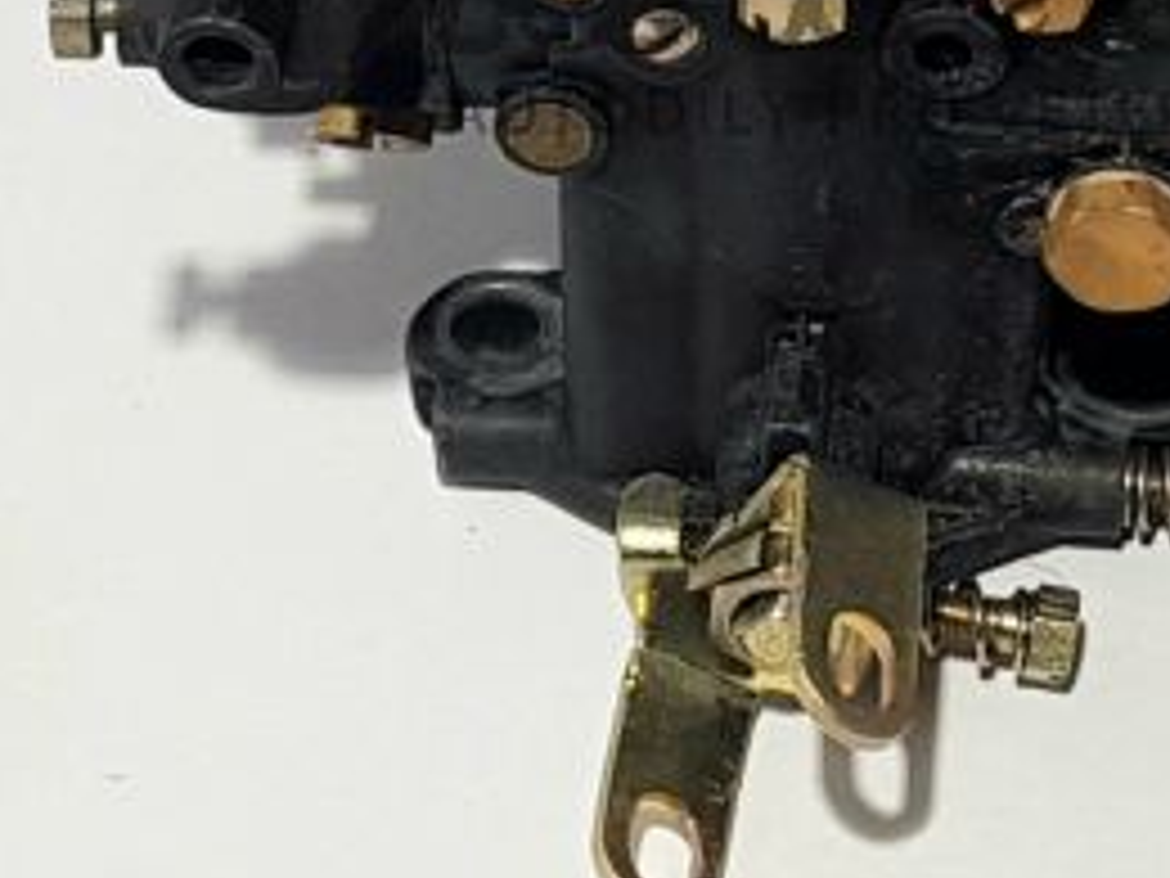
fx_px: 2704
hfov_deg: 24.1
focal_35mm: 80
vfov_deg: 17.7
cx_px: 896
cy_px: -113
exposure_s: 1/106
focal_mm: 4.2
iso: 40
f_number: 1.7
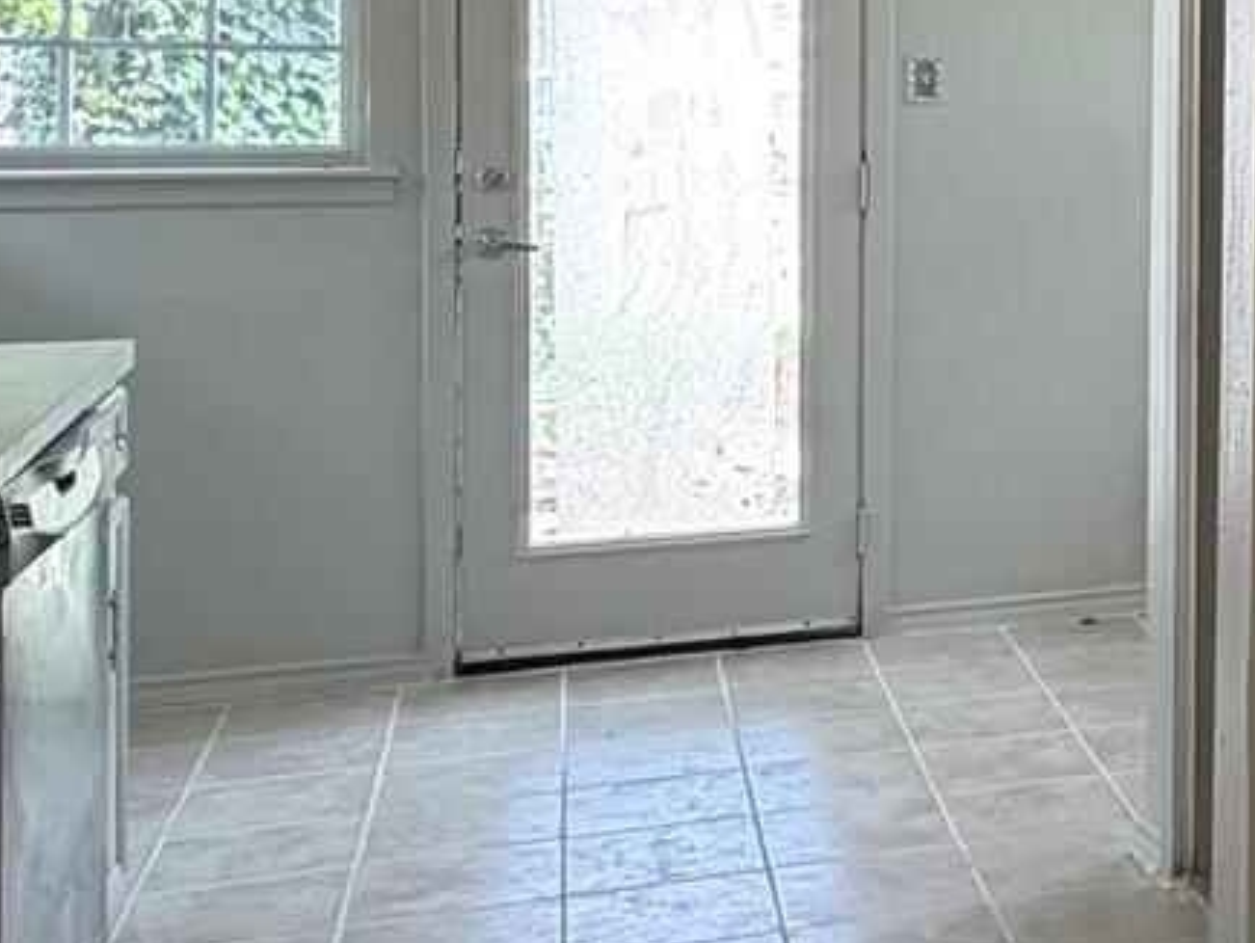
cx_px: 1804
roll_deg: -0.3
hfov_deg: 24.1
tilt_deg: -1.3
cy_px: 81
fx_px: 2394
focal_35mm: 66
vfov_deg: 21.7
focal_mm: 2.22
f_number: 2.2
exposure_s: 1/121
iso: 160
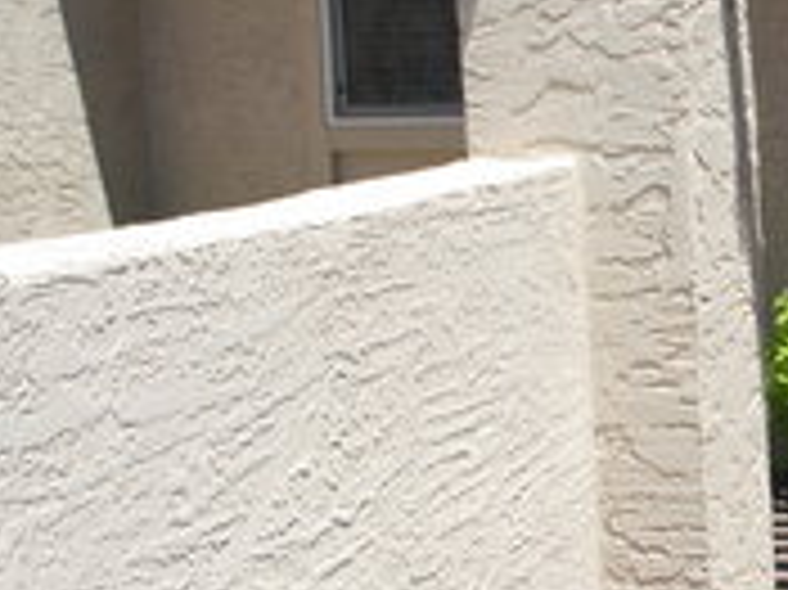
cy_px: 347
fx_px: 1615
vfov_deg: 20.7
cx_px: 856
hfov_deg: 25.5
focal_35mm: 71
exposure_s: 1/200
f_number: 8
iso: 100
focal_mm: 18
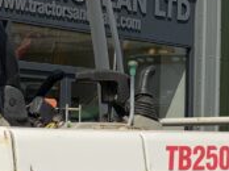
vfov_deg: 8.6
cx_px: 178
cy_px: 22
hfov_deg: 11.5
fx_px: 1130
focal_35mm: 171
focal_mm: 3
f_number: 1.8
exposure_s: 1/2141
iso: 16
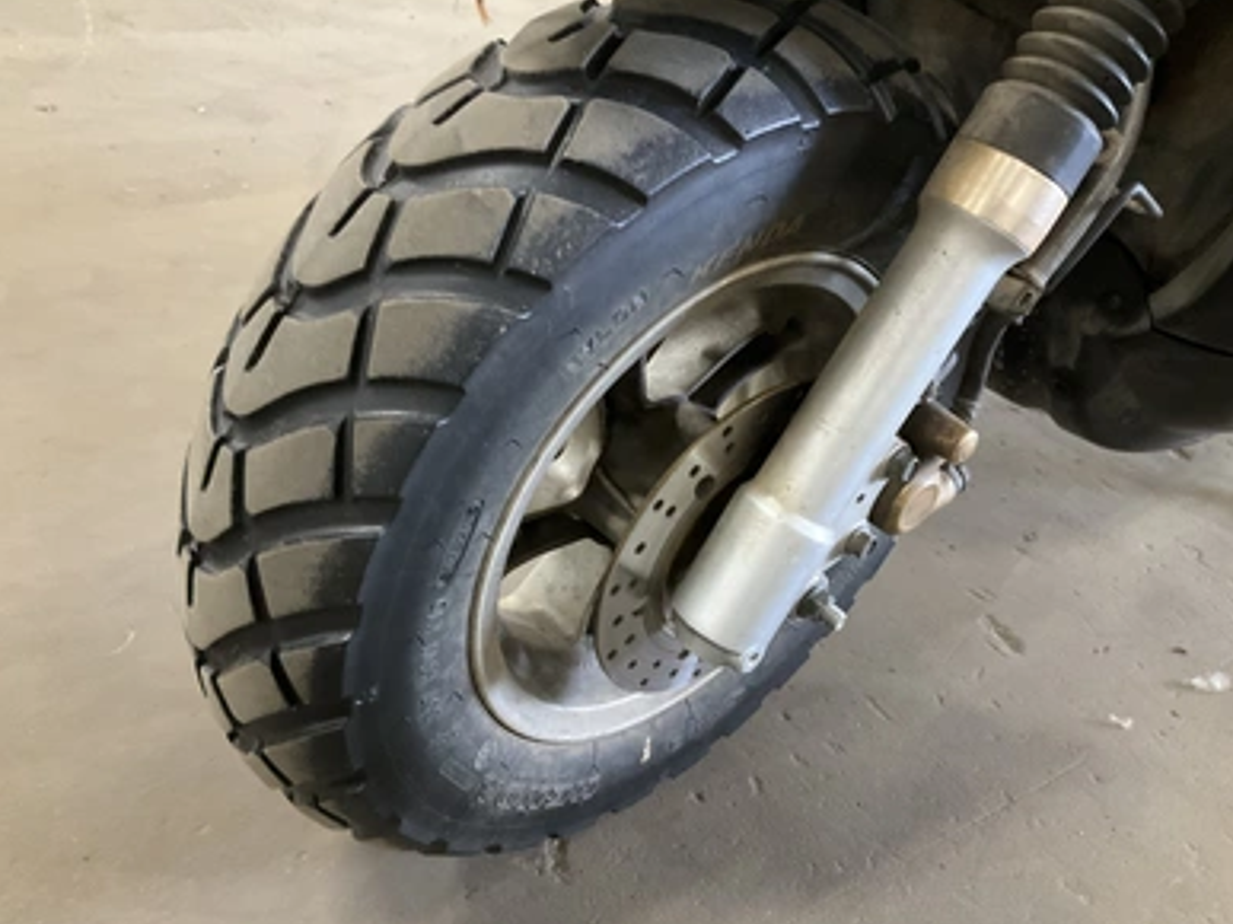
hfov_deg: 60.0
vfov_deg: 46.8
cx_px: 609
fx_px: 1068
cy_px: 456
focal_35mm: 30
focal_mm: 3
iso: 320
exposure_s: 1/40
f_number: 1.8
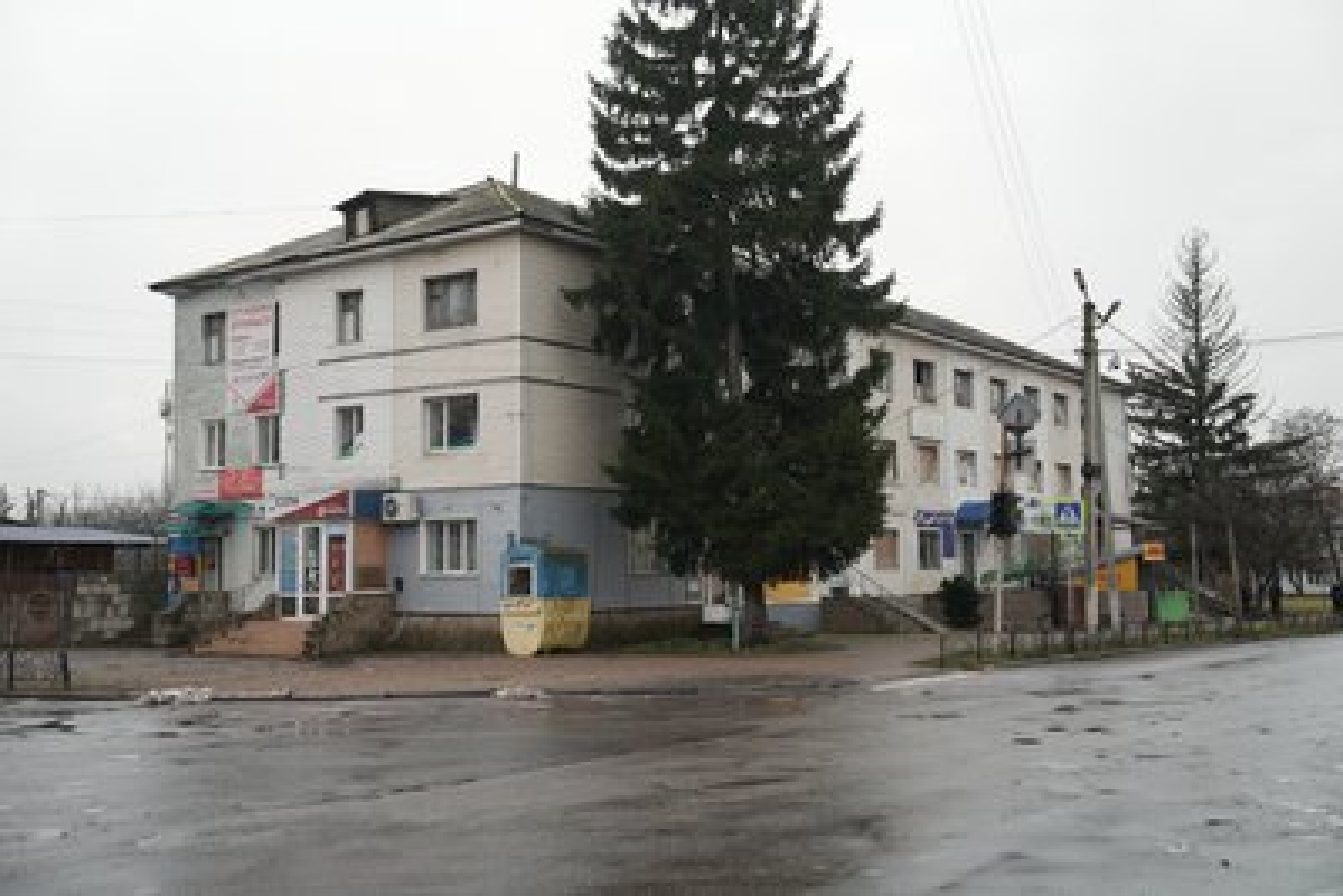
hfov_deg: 50.7
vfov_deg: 35.1
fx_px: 1418
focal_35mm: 38
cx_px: 672
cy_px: 448
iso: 100
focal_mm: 38
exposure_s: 1/80
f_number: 2.8
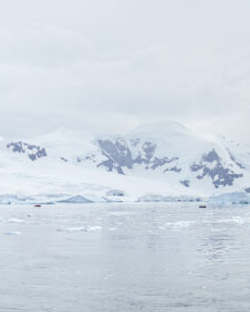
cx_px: 335
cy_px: 346
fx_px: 989
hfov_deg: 13.8
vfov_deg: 17.3
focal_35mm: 107
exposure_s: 1/320
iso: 100
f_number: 8
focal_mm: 32
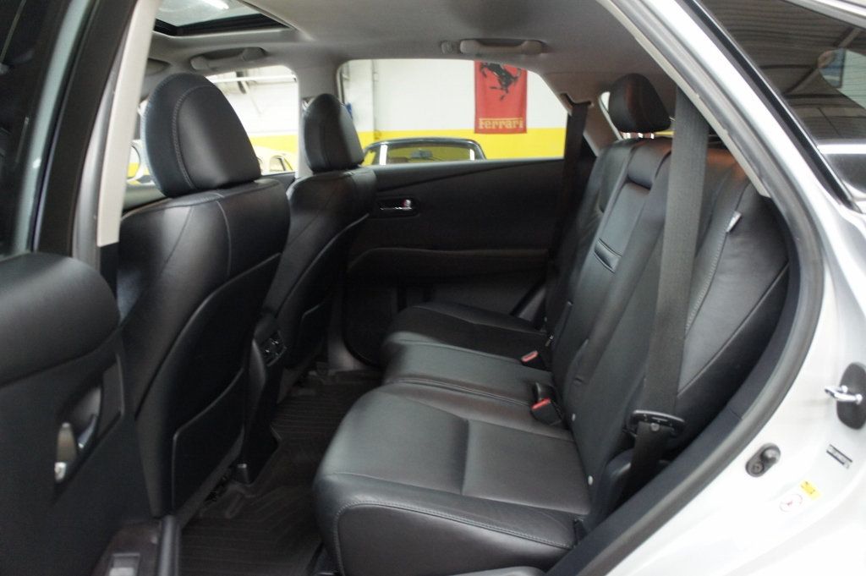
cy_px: 288
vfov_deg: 47.9
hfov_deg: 67.4
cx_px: 433
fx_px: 649
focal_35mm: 27
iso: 1600
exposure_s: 1/20
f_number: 3.5
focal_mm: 18
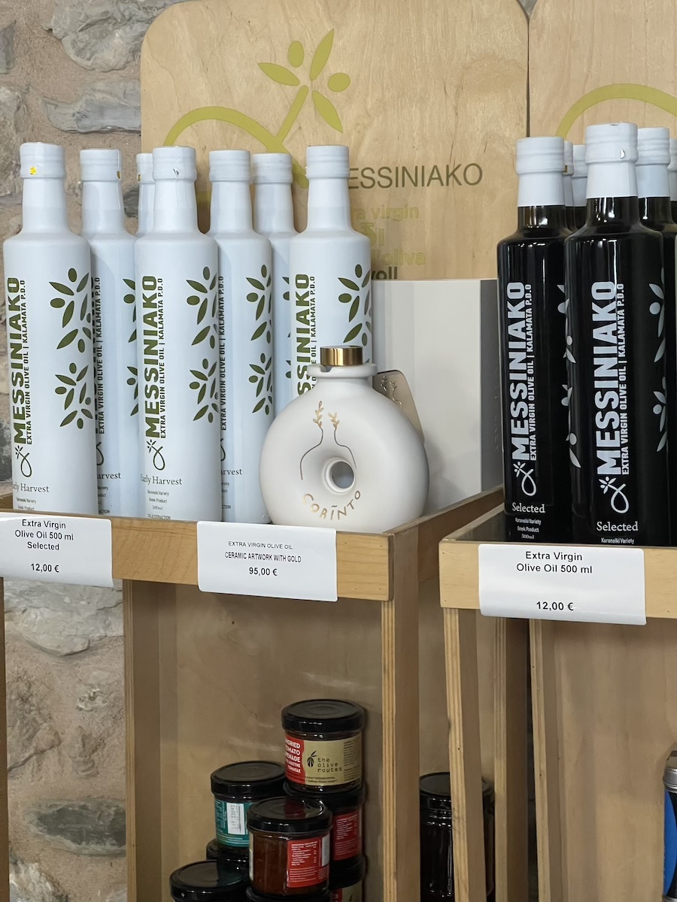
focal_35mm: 64
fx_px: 1669
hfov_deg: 22.9
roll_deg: +0.9
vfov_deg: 30.3
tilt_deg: -3.5
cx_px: 338
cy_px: 451
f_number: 2.2
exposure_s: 1/60
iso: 500
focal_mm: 7.5
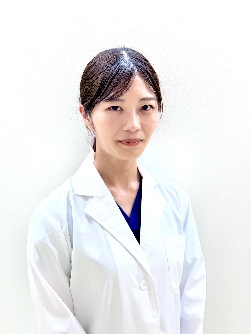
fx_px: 464
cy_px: 167
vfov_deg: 39.7
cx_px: 126
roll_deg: -0.8
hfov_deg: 30.3
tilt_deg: -11.6
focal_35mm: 48
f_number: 1.78
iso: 50
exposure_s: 1/50
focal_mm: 6.76
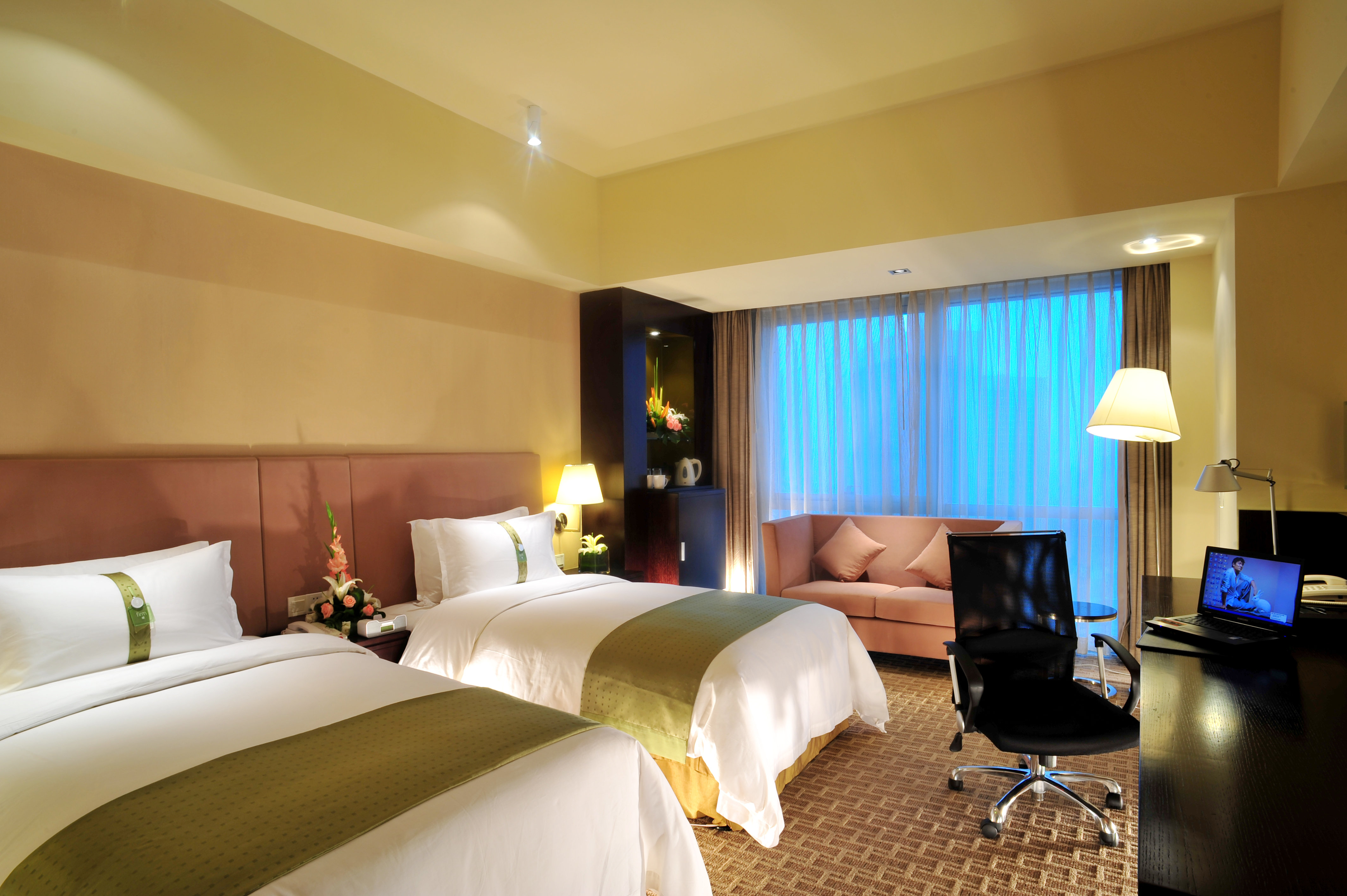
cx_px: 674
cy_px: 448
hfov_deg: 84.0
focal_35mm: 20
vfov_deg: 61.9
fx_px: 748
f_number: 16
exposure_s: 1.3
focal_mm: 20
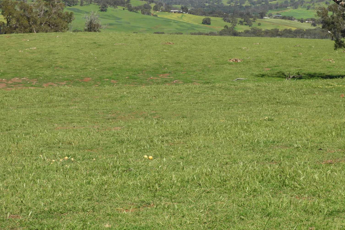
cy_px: 90
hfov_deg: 16.2
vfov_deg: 10.9
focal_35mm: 126
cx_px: 209
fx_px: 1207
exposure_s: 1/800
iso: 100
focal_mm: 17
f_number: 4.8
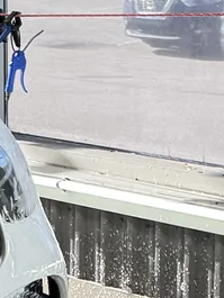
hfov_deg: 7.1
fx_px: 1500
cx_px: -571
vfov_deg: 11.3
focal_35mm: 174
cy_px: 38
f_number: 1.78
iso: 100
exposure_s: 1/249
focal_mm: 6.76
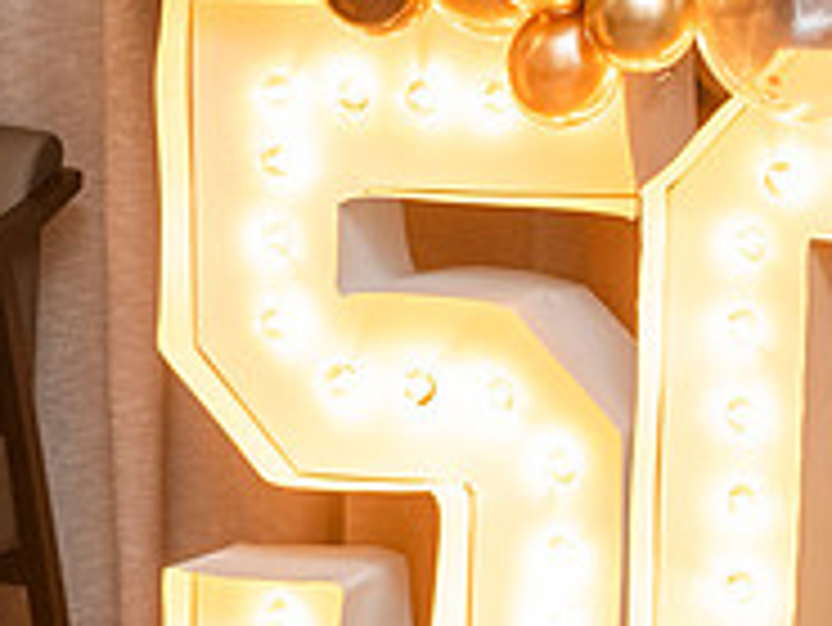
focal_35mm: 181
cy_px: -169
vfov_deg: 8.1
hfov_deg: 10.8
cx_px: 53
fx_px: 4353
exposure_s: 1/160
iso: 1250
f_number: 3.5
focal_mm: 58
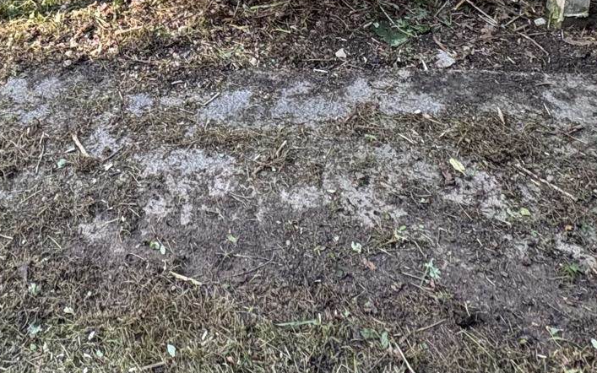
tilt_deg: -13.5
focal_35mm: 43
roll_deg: +0.0
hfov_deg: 44.1
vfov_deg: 21.9
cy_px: -256
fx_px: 700
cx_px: 122
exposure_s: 1/99
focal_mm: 2.22
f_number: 2.2
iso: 100
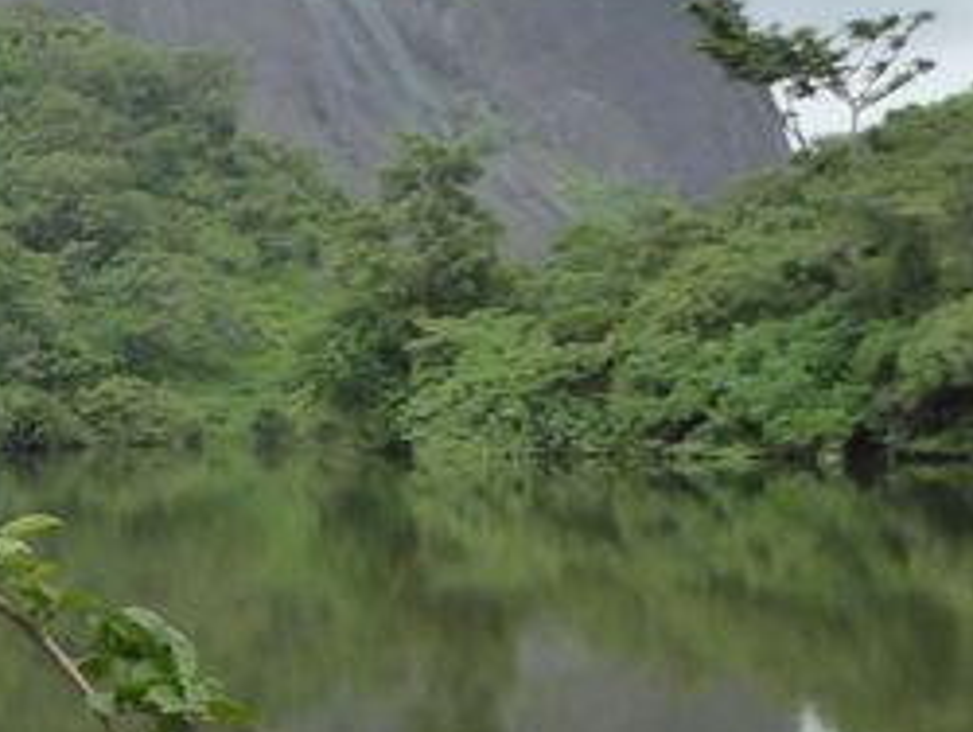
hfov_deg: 22.4
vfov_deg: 18.5
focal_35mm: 80
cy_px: 304
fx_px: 2251
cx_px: -206
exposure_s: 1/500
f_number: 3.3
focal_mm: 4.3
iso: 160
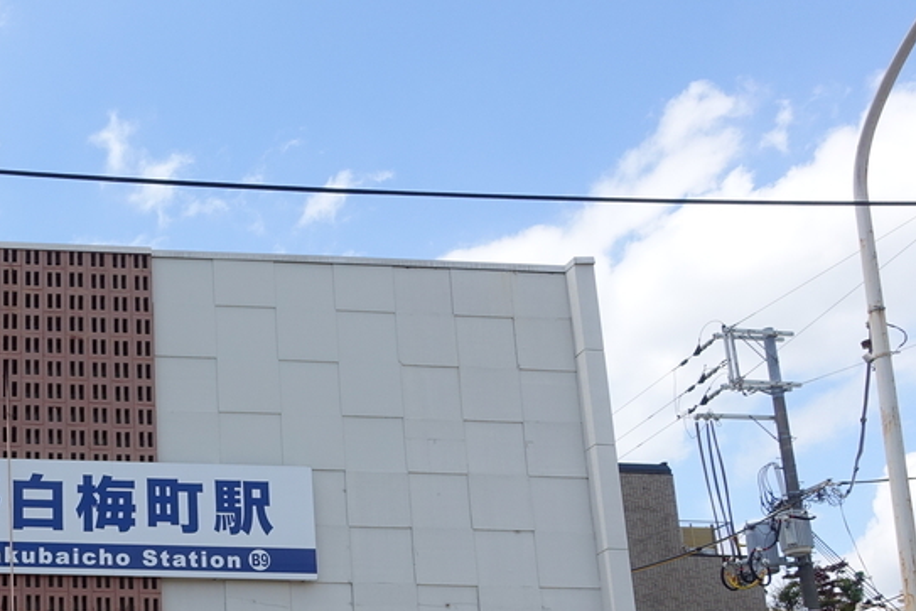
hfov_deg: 34.1
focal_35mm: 53
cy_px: 550
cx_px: -5
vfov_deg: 24.8
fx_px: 1348
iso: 125
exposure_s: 1/250
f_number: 7.1
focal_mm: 8.8
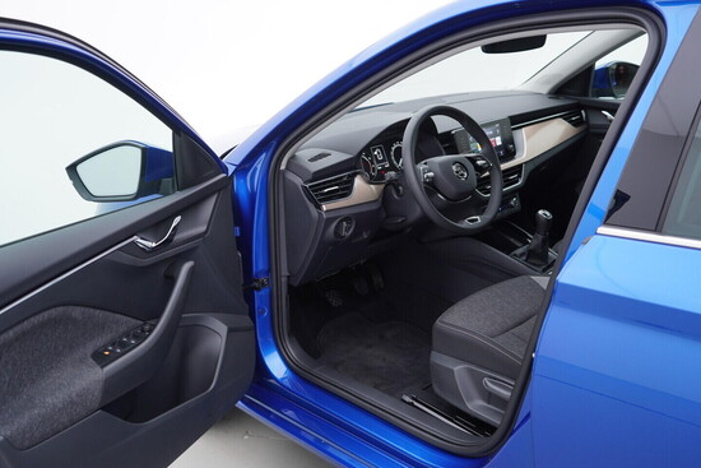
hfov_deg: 53.1
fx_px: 701
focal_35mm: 36
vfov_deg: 36.9
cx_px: 350
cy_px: 234
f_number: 3.2
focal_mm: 24
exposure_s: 1/50
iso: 125
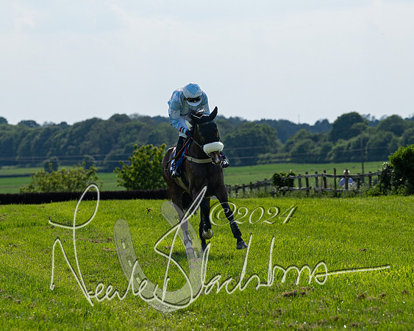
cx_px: 197
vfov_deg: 5.9
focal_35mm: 263
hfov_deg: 7.3
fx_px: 3227
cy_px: 145
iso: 200
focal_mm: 145
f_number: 5
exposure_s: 1/2000
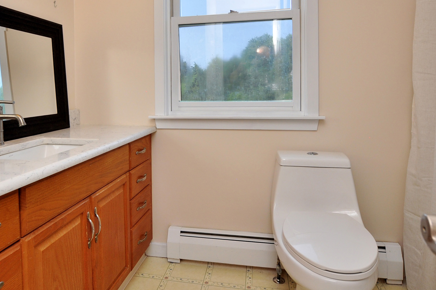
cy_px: 94
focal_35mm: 24
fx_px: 290
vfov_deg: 51.9
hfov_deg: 73.6
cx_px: 195
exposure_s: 1/100
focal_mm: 10
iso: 200
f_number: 6.3
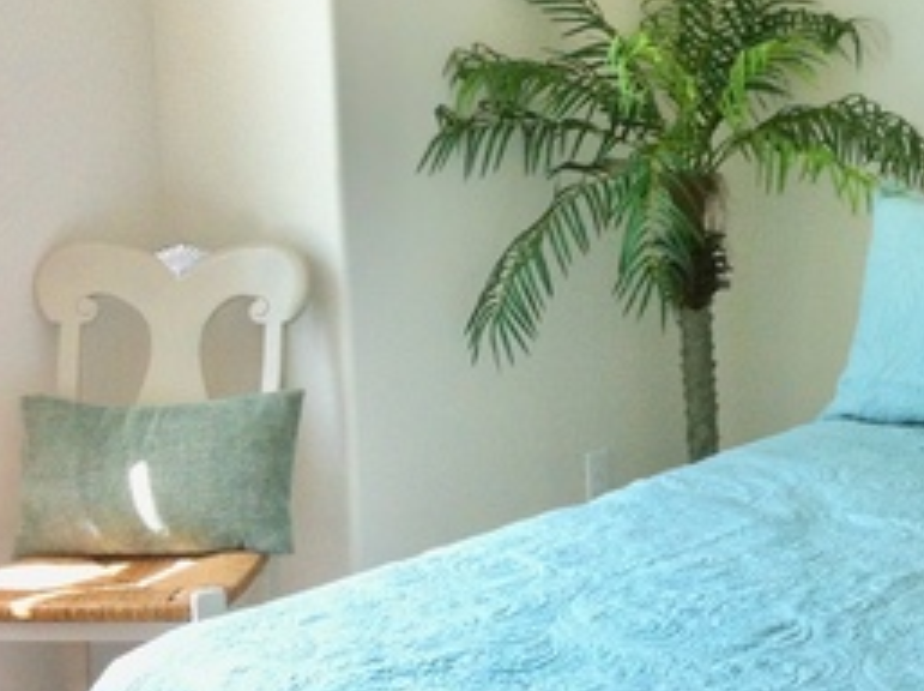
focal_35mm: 87
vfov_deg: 16.9
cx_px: 1003
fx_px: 2319
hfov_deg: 21.4
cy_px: 320
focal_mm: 3.85
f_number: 2.8
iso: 100
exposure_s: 1/60
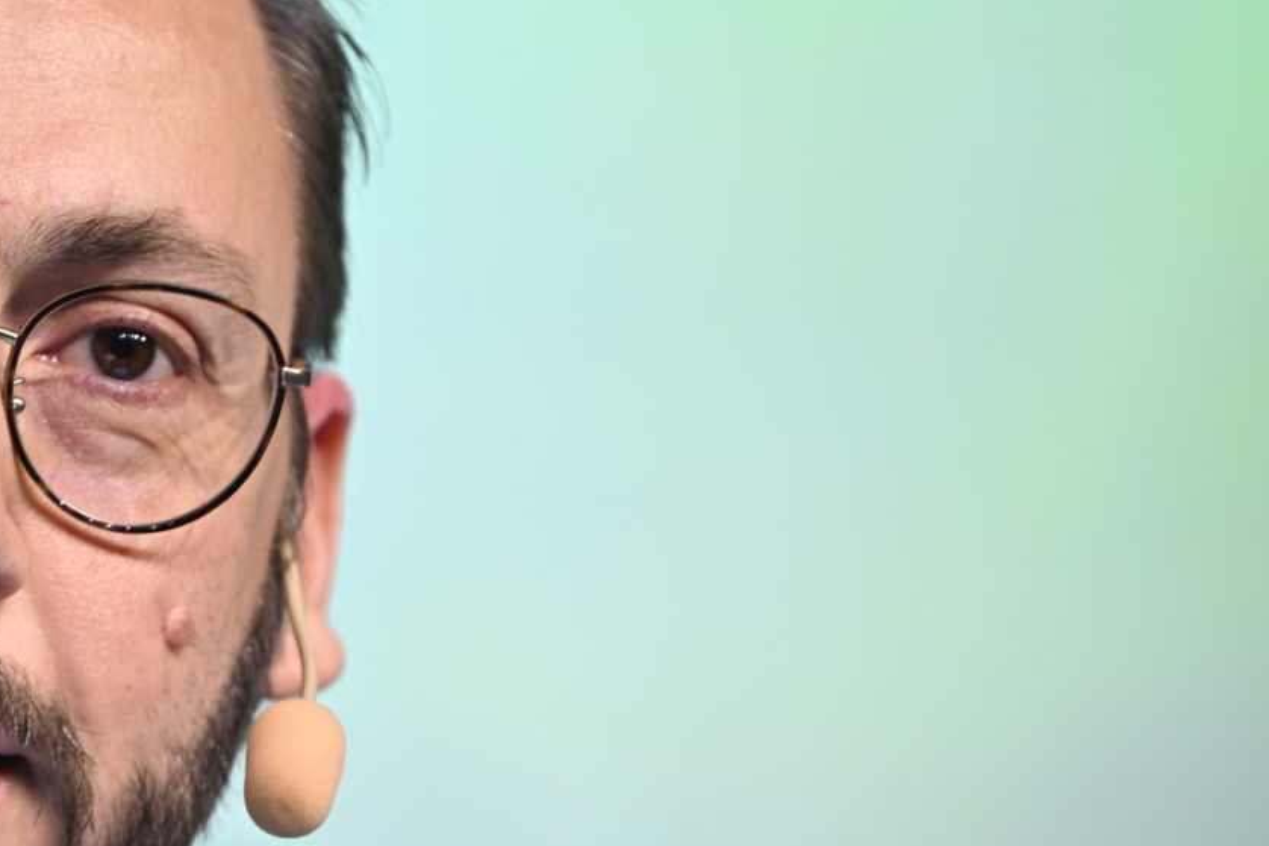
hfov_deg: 3.4
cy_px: 612
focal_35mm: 611
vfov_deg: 2.3
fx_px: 21540
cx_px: -398
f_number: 2.8
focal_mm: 200
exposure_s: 1/100
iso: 640
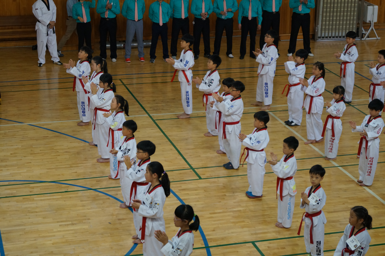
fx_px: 881
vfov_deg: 16.5
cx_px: 192
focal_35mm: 82
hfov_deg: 24.6
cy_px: 128
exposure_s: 1/160
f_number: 5.6
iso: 1000
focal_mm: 55
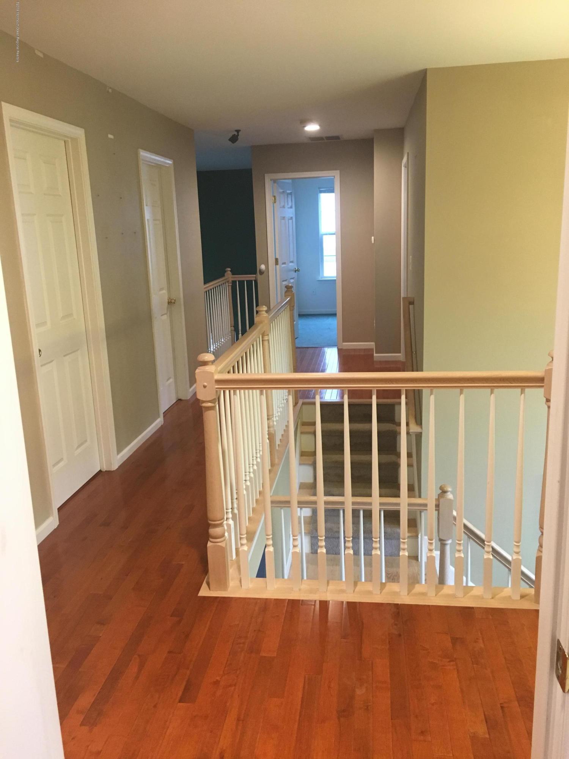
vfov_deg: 61.7
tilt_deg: -13.1
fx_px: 636
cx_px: 284
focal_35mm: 29
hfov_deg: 48.2
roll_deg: +1.7
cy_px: 380
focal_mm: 4.15
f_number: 2.2
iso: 125
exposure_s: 1/30
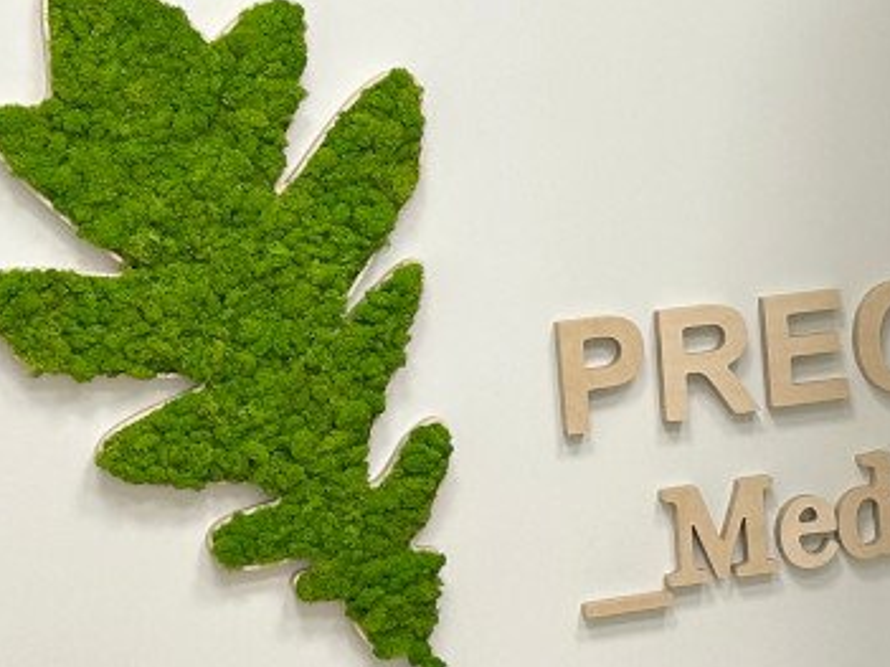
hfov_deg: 13.7
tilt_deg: -5.9
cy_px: -145
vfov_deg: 10.4
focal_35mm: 140
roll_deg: +1.4
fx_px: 3598
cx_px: 1027
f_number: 1.78
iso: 50
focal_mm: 6.86
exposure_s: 1/50
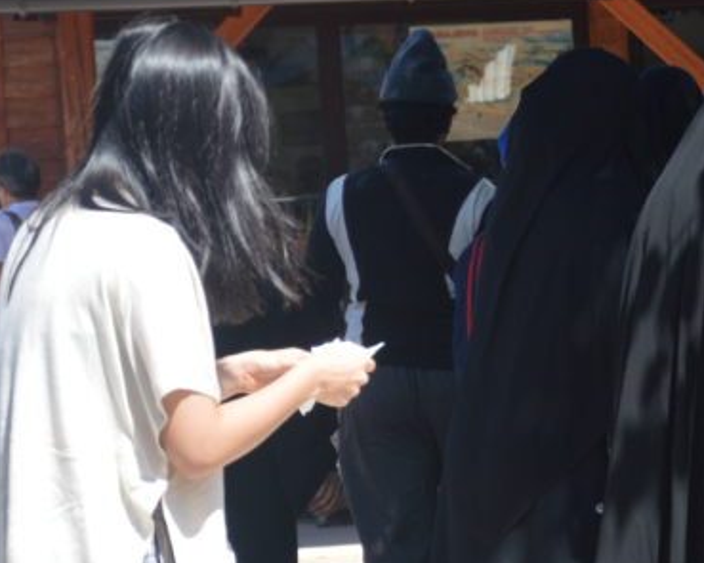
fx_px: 6499
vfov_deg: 5.0
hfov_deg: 6.2
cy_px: 289
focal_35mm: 312
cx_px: 925
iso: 200
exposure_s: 1/400
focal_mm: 80
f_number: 5.3
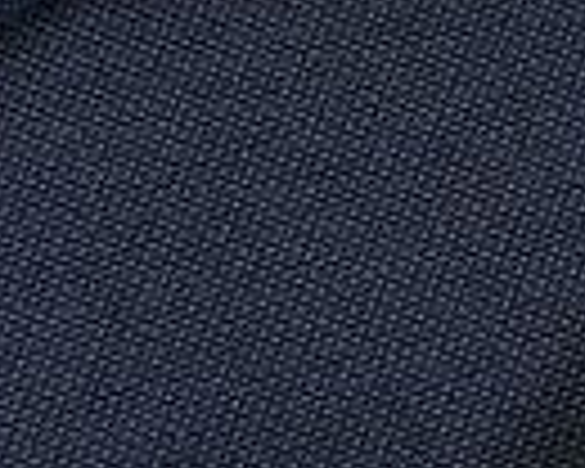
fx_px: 3443
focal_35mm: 199
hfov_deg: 9.6
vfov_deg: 7.4
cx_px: 585
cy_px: -587
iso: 1000
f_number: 8
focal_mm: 23
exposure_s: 1/160
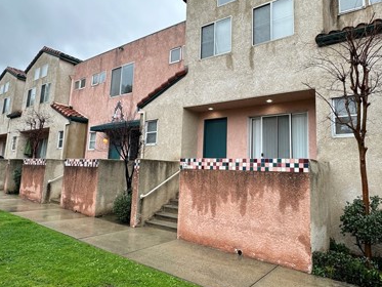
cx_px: 210
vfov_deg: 56.8
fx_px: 265
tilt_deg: +7.7
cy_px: 133
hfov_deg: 71.4
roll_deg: -2.1
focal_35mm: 24
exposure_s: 1/164
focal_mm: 2.22
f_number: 2.2
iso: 40
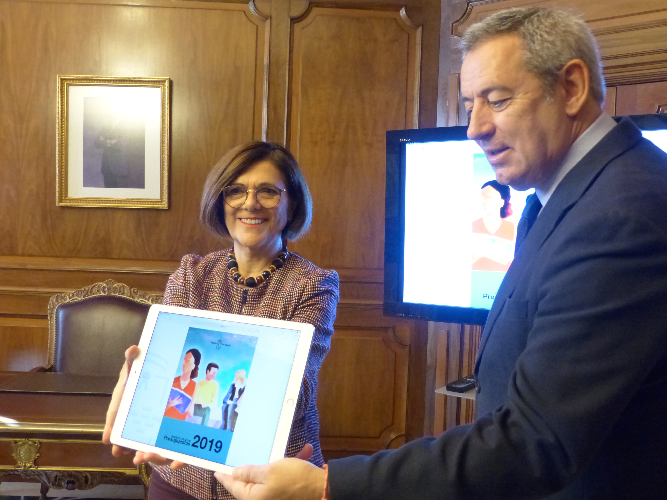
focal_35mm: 39
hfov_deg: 47.9
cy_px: 250
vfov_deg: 36.8
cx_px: 334
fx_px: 751
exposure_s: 1/50
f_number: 2.8
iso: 800
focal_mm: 7
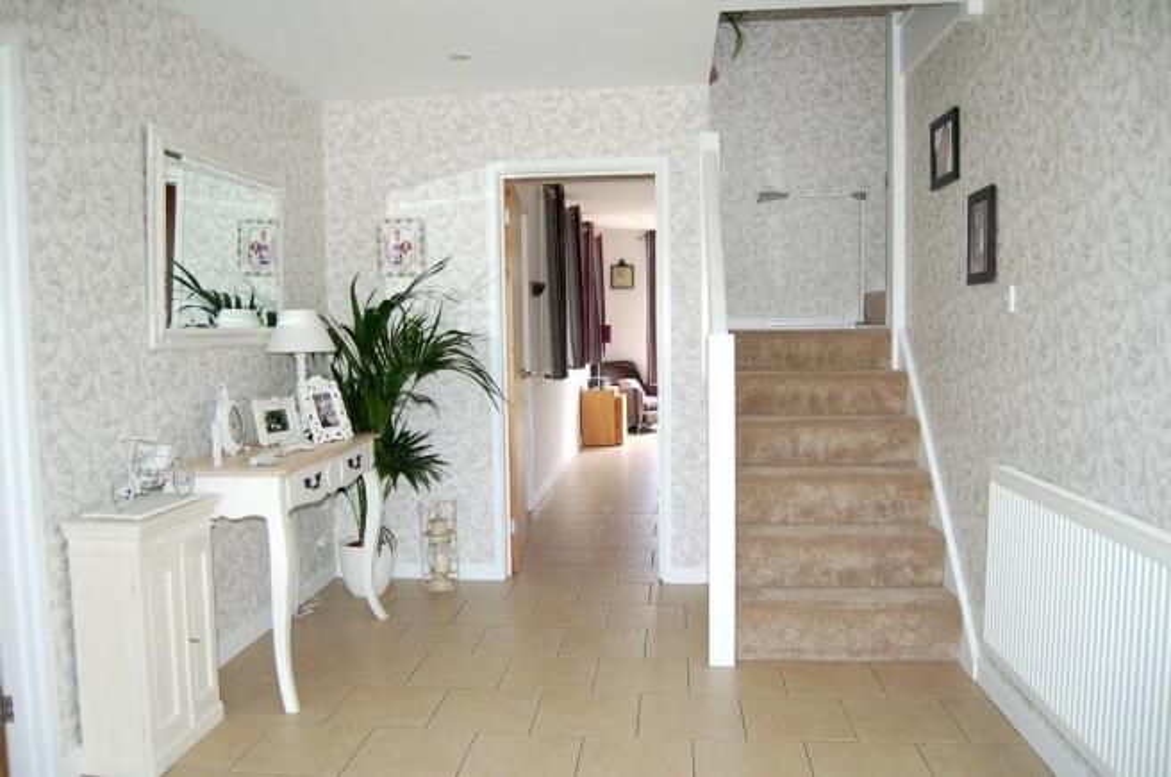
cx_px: 586
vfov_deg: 47.8
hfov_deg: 67.5
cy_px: 388
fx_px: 877
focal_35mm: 27
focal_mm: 18
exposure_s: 1/60
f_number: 3.5
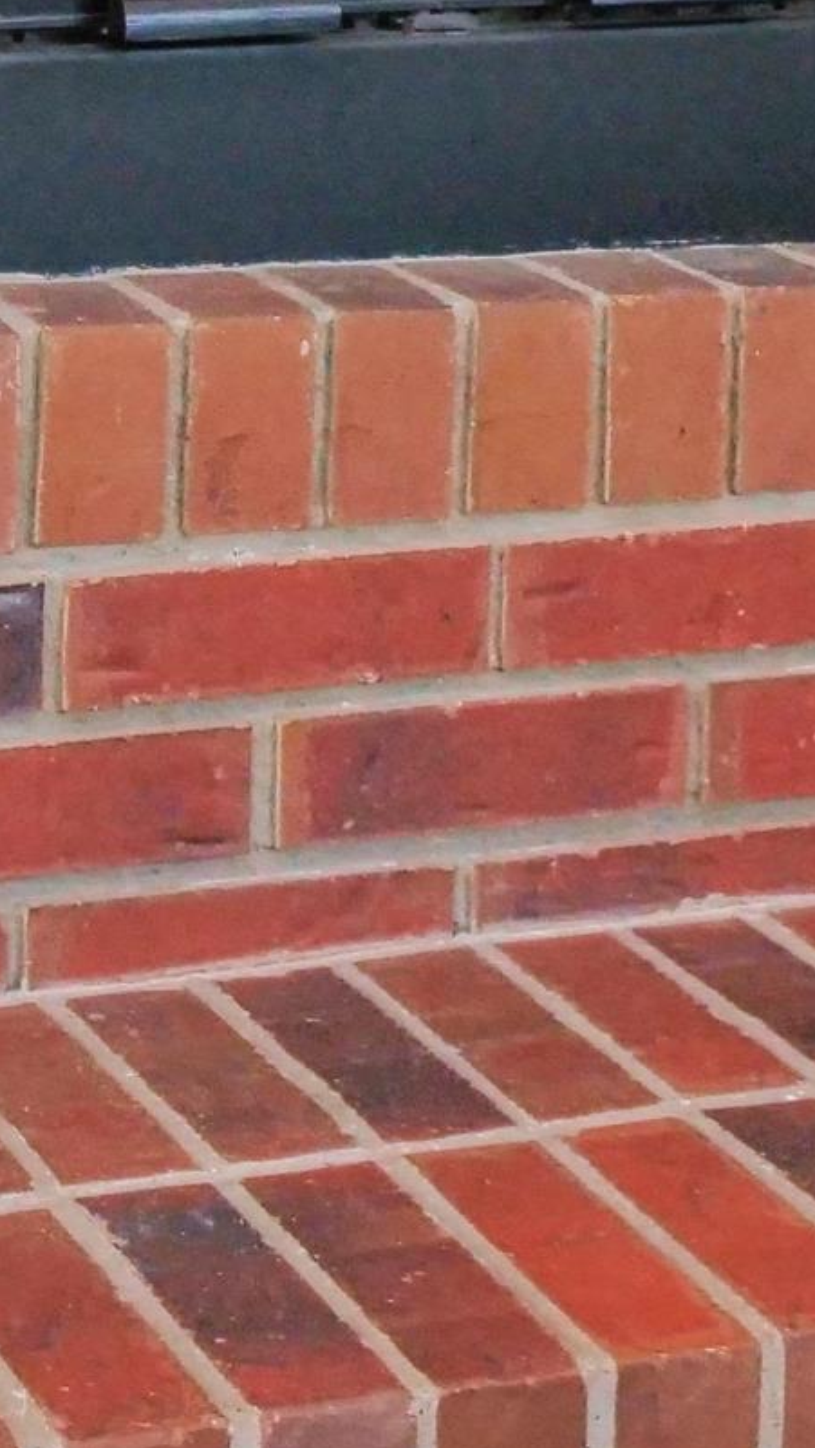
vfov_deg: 17.2
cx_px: 416
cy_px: -465
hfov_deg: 10.4
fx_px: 4492
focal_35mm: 117
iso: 800
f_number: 4.5
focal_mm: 14
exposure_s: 1/160
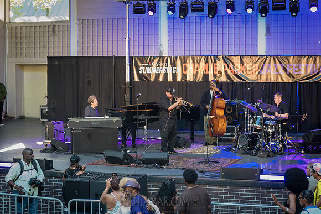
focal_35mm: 86
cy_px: 107
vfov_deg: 15.9
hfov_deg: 23.6
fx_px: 769
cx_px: 160
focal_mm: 86
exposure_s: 1/400
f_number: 4
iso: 3200
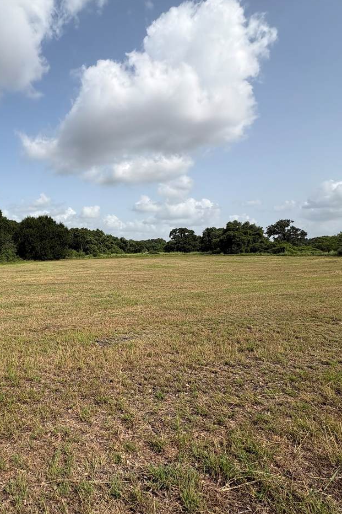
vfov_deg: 84.0
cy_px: 262
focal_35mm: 20
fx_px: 285
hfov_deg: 59.1
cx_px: 91
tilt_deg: -1.6
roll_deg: +1.3
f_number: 2.2
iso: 50
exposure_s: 1/2494
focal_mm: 2.22
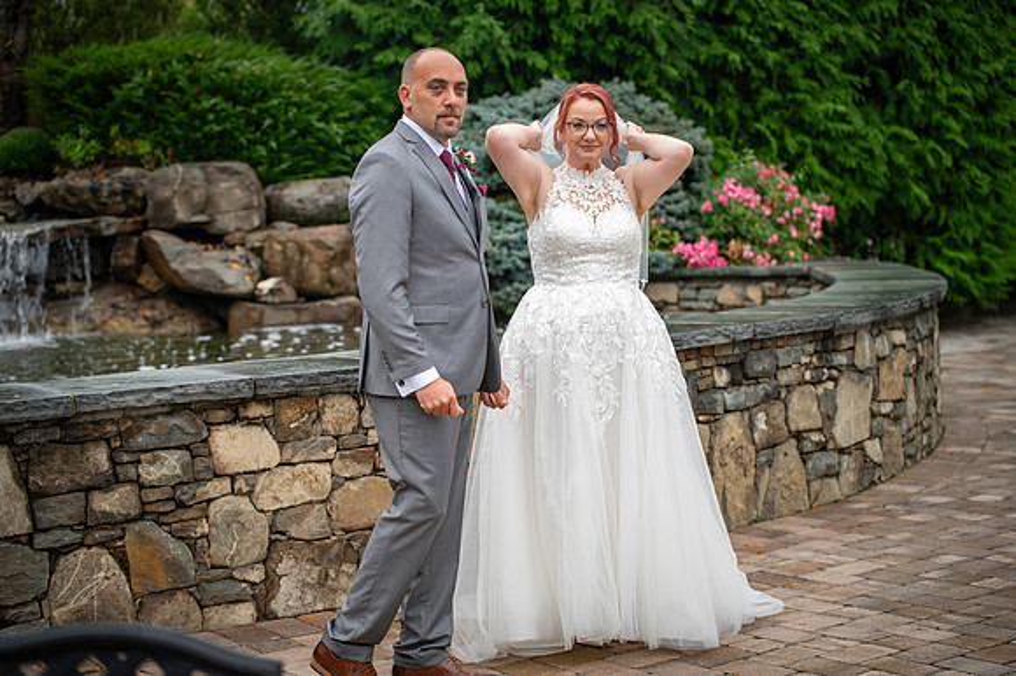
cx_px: 508
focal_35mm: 70
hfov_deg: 28.9
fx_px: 1974
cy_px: 338
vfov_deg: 19.4
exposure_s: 1/125
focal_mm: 70
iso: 80
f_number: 2.8
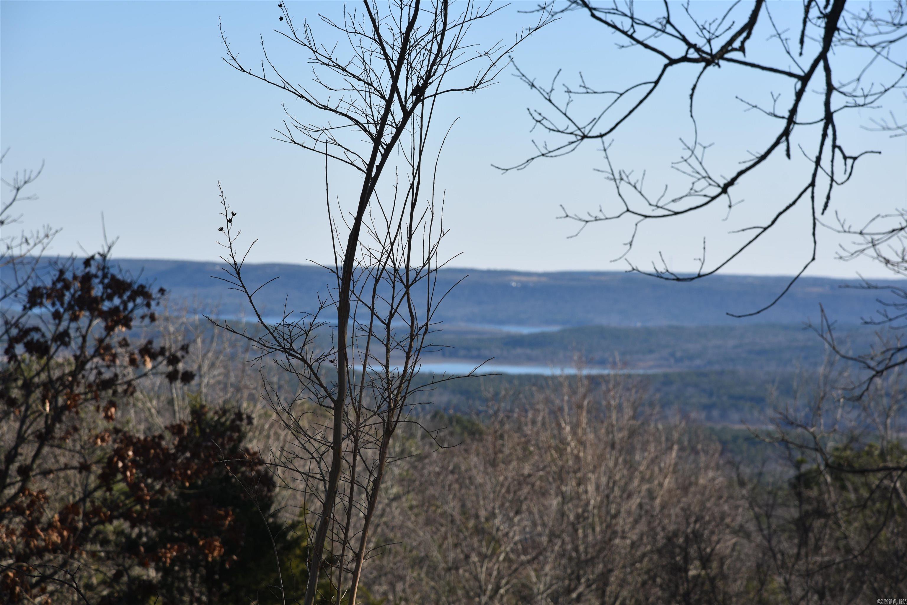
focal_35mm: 112
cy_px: 302
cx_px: 454
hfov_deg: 18.3
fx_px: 2822
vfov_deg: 12.2
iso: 100
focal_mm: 112
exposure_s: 1/200
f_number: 9
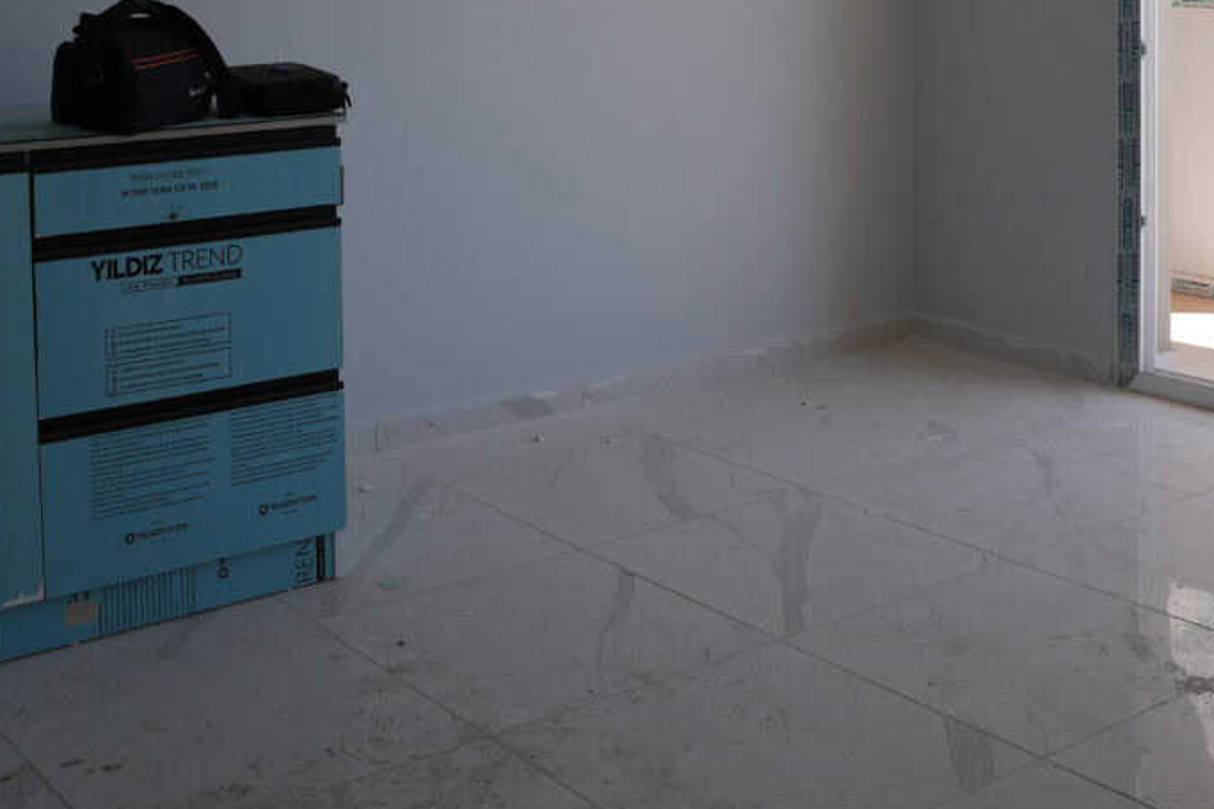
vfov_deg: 23.9
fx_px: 1820
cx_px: 686
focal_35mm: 54
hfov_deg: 36.8
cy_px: -17
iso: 100
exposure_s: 1/250
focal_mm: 18
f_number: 5
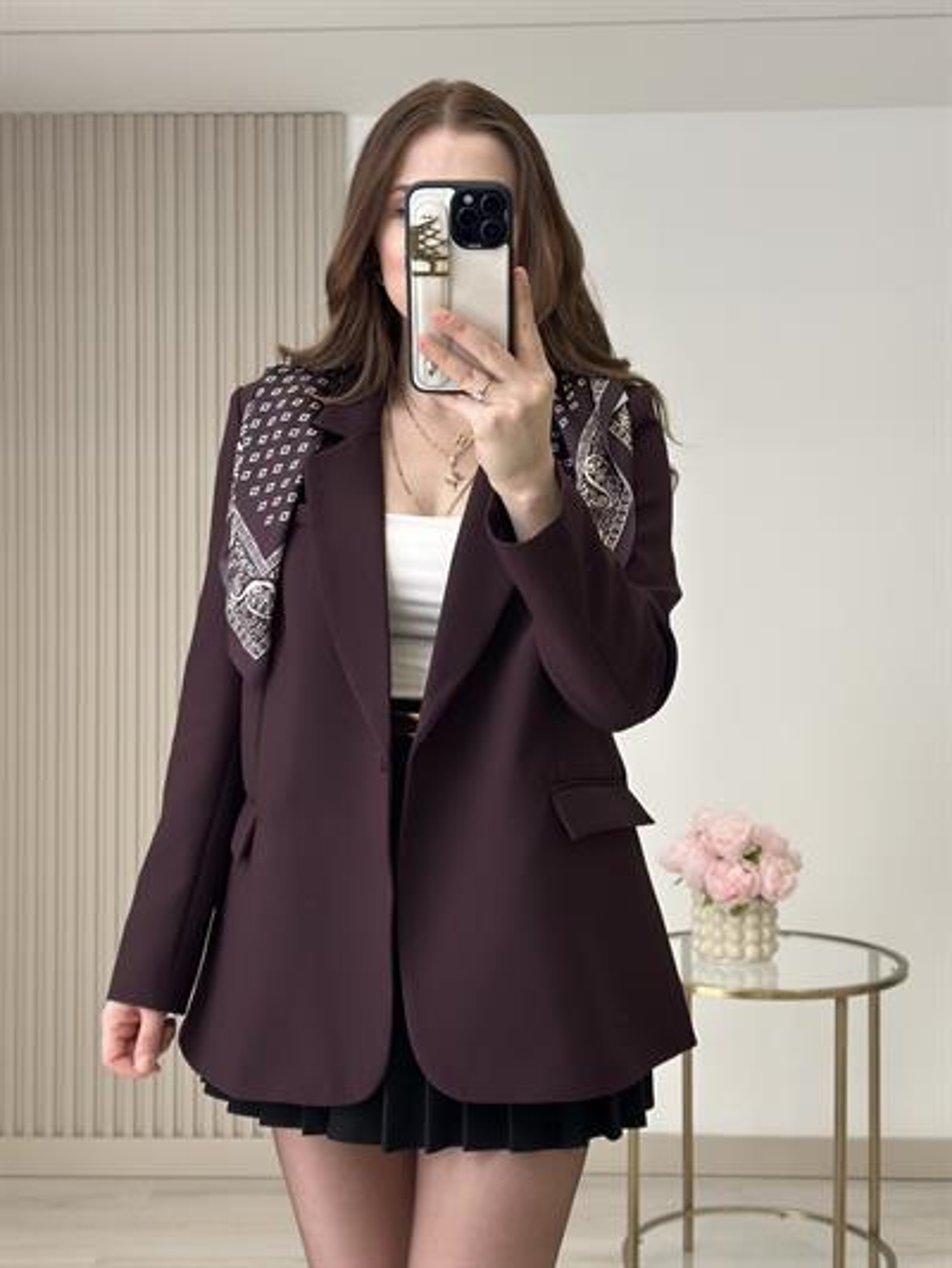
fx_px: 1759
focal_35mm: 48
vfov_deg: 39.6
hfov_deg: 30.3
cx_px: 476
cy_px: 634
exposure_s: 1/396
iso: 80
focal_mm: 6.86
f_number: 1.78
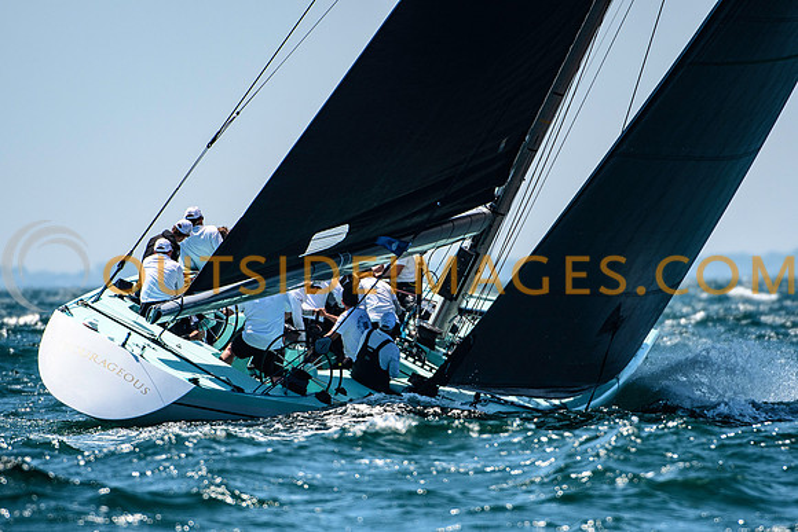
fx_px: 16546
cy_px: 331
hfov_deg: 2.8
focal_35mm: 746
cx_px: 399
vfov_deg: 1.8
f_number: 5
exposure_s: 1/3200
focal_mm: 400
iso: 400
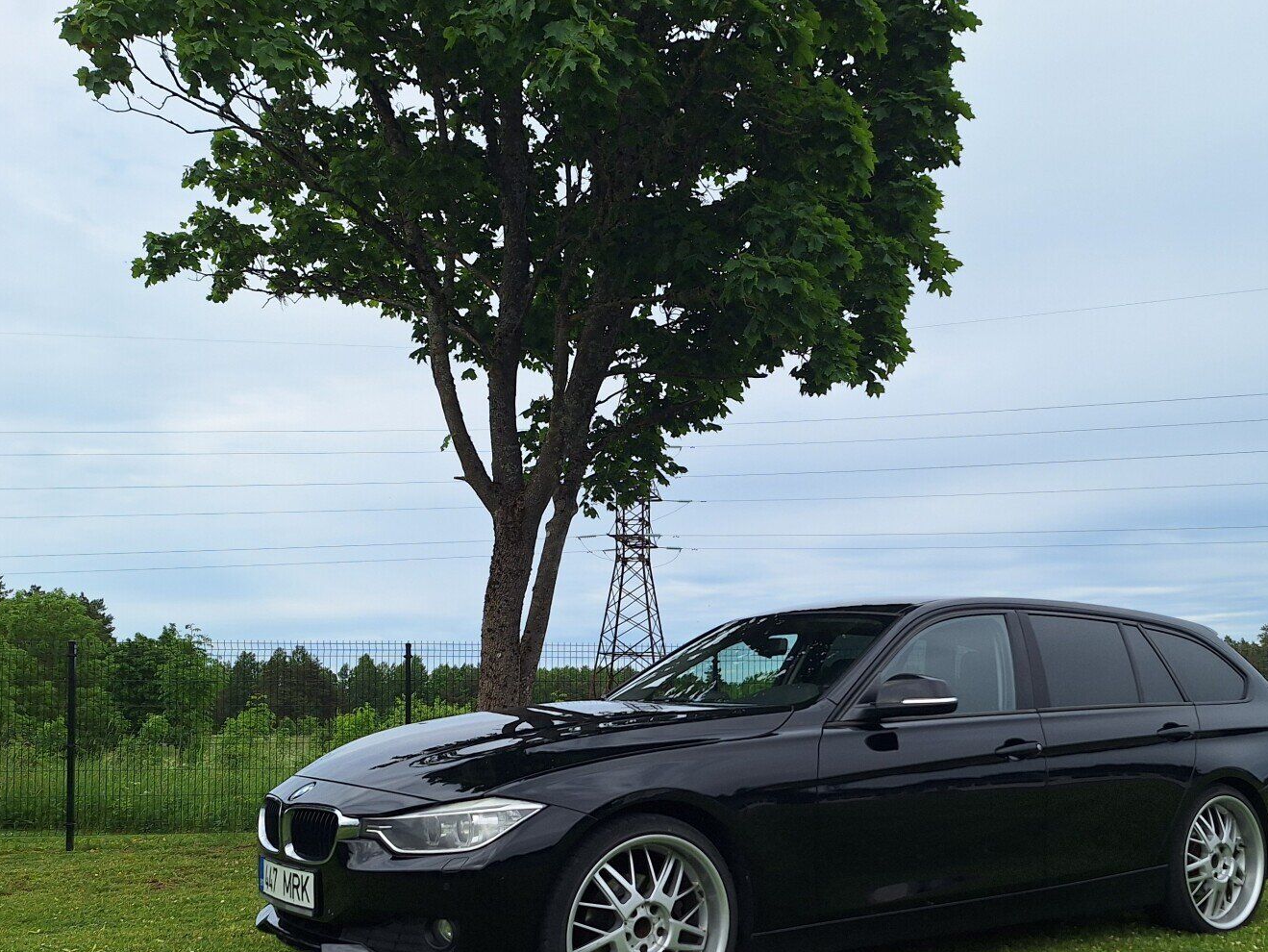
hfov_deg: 53.7
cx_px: 734
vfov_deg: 41.0
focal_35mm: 34
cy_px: 673
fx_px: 1246
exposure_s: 1/1560
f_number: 1.8
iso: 40
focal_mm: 5.54
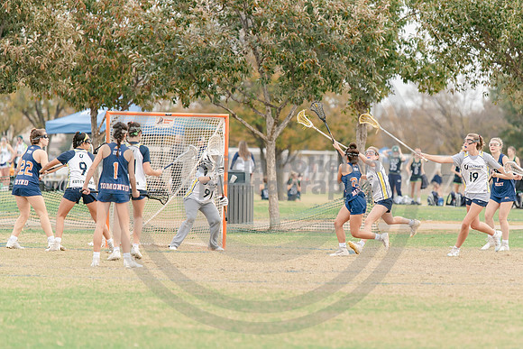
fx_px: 4769
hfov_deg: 6.3
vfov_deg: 4.2
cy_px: 177
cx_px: 340
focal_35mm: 328
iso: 360
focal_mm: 200
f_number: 2.8
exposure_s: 1/1250
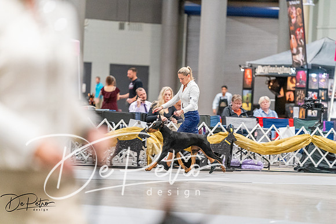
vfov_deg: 6.9
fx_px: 1867
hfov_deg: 10.3
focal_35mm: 200
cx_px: 168
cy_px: 112
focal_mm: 200
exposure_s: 1/250
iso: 8000
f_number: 2.8
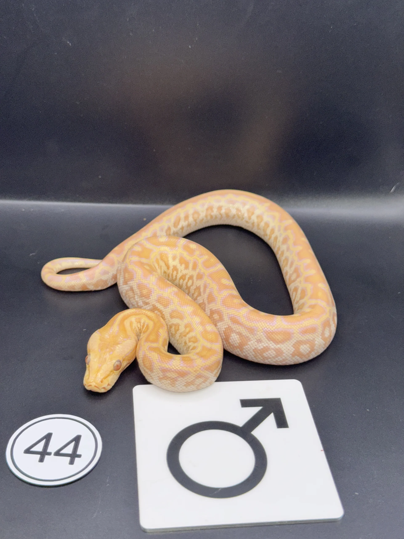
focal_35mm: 48
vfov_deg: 39.7
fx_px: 747
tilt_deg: -35.1
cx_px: 202
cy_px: 270
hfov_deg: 30.3
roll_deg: -5.0
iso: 50
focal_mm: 6.76
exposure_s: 1/366
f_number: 1.78
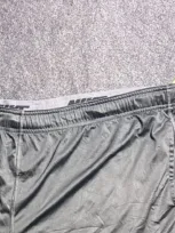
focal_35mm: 68
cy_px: 259
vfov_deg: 26.3
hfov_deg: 21.1
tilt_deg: -64.5
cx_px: 14
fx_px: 458
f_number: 1.5
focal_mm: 5.7
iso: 500
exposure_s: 1/50
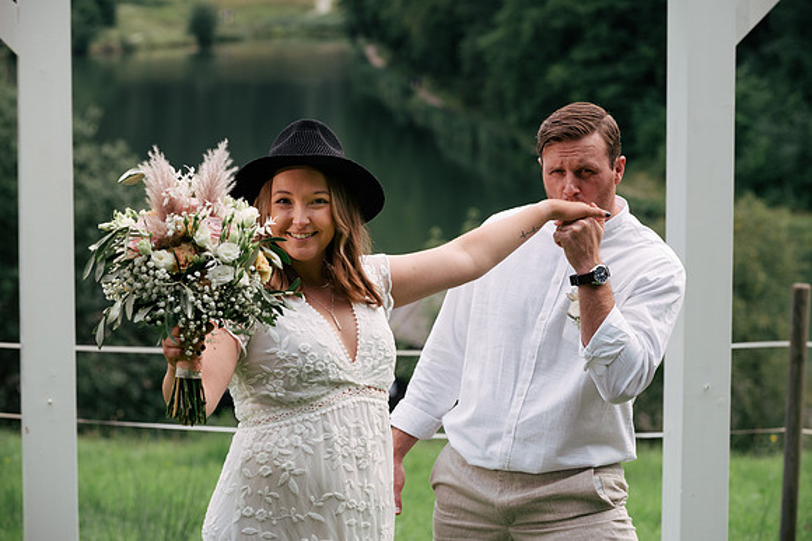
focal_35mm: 135
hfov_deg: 15.2
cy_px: 270
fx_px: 3043
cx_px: 406
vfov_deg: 10.1
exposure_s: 1/250
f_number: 8
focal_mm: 135
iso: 500
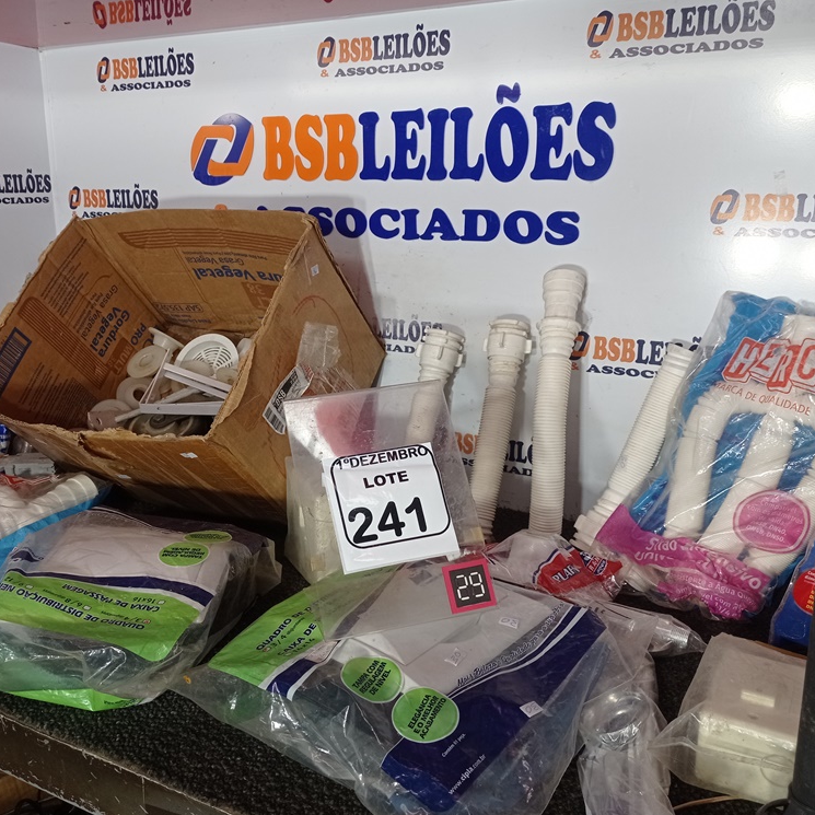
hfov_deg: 48.3
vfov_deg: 48.4
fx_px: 906
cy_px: 401
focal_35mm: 34
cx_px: 354
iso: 103
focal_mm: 4.7
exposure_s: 1/201
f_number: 1.79
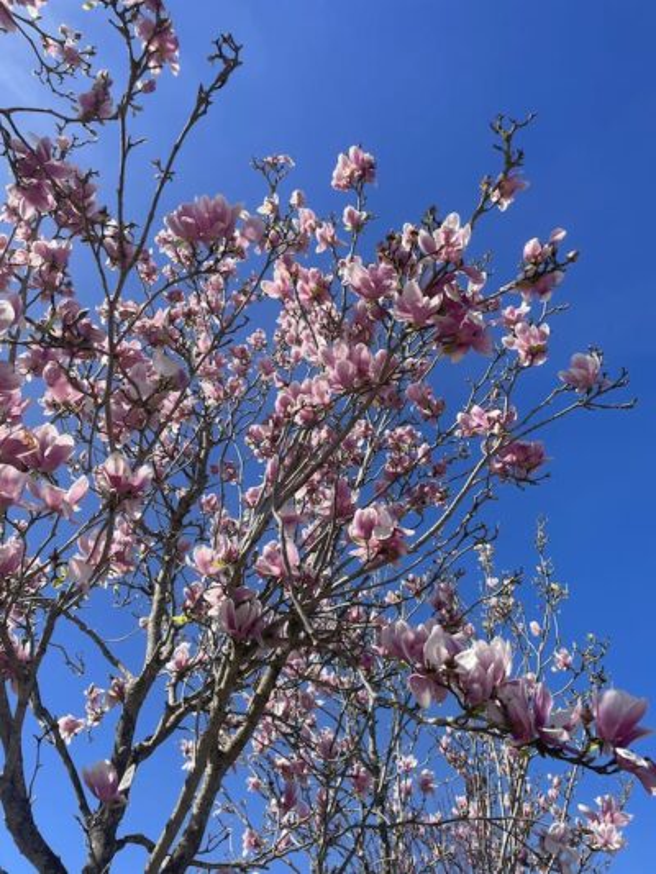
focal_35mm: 26
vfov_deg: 67.3
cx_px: 328
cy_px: 437
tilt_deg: +51.7
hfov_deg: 53.1
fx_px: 657
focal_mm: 4.2
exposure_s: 1/3125
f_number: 1.6
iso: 32
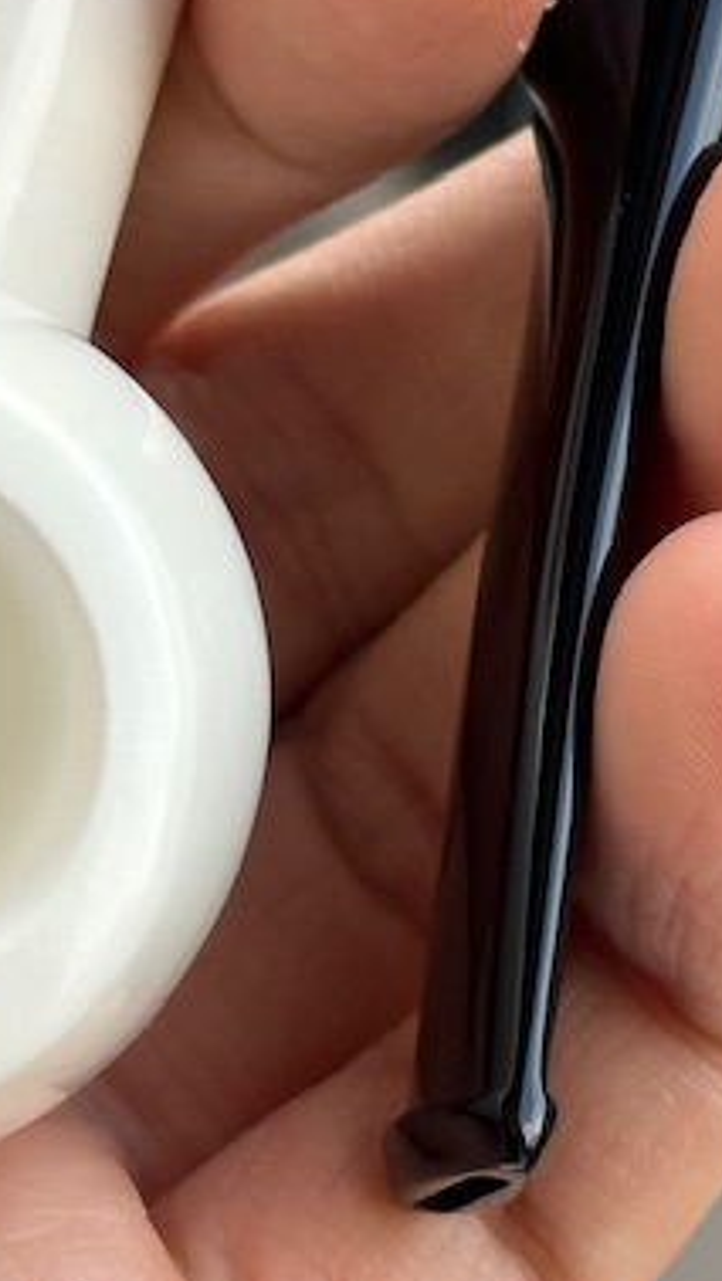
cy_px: 302
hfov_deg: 6.9
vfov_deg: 12.1
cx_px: 603
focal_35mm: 177
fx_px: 6016
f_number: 1.78
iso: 64
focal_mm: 6.86
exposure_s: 1/292
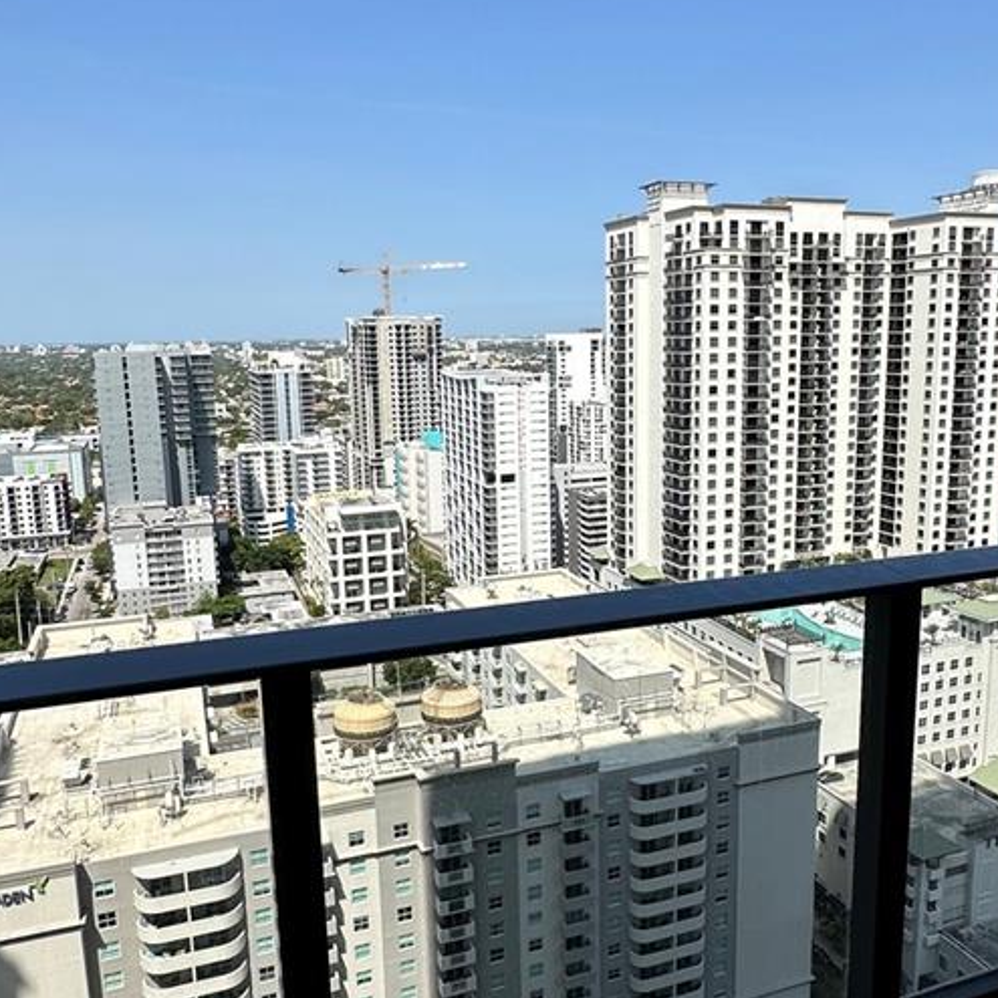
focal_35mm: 30
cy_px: 502
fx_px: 979
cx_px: 540
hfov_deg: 54.0
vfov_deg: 54.0
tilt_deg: -9.1
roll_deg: +1.0
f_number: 2.2
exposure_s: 1/3610
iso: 50
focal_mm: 2.22
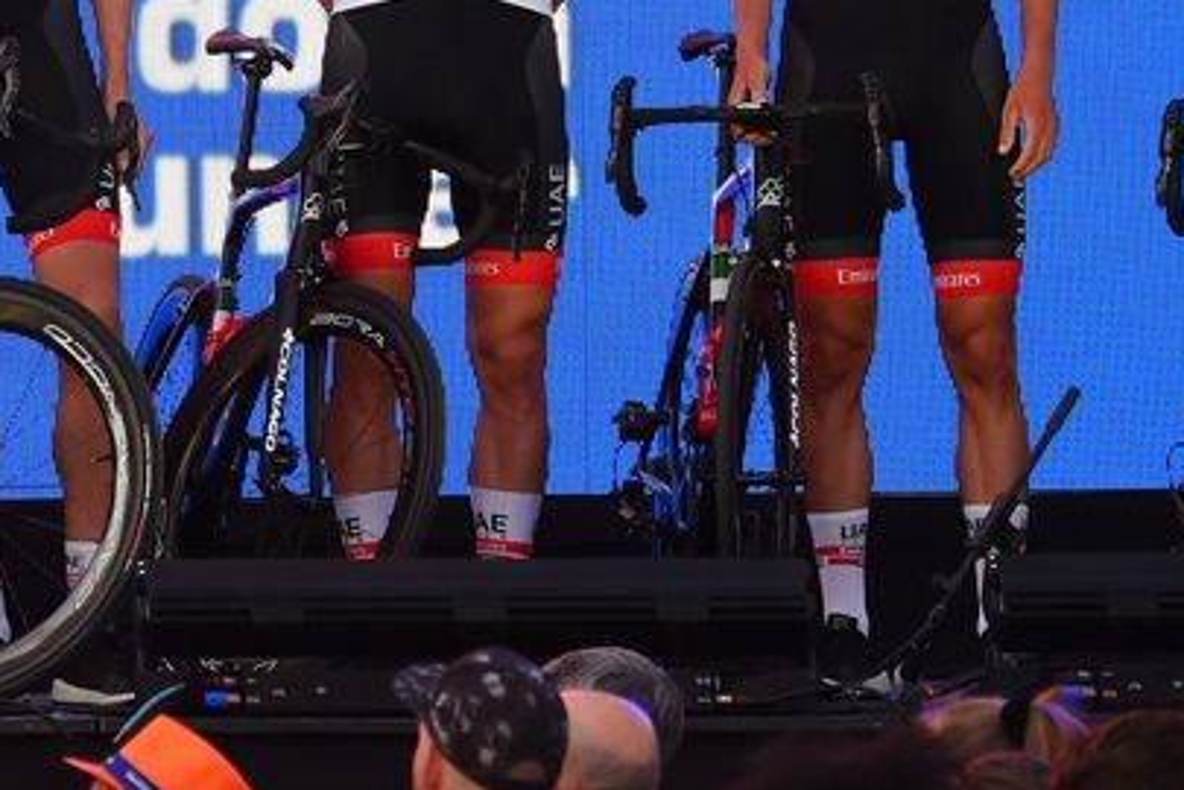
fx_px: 25980
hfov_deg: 2.6
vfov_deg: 1.7
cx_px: -96
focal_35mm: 790
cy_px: 146
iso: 2500
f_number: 5.6
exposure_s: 1/800
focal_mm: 250
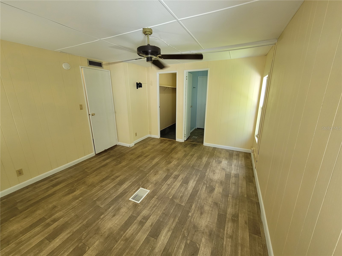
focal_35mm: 13
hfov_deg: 106.2
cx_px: 171
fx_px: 128
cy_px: 128
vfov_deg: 89.9
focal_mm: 2.2
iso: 125
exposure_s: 1/60
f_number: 2.2
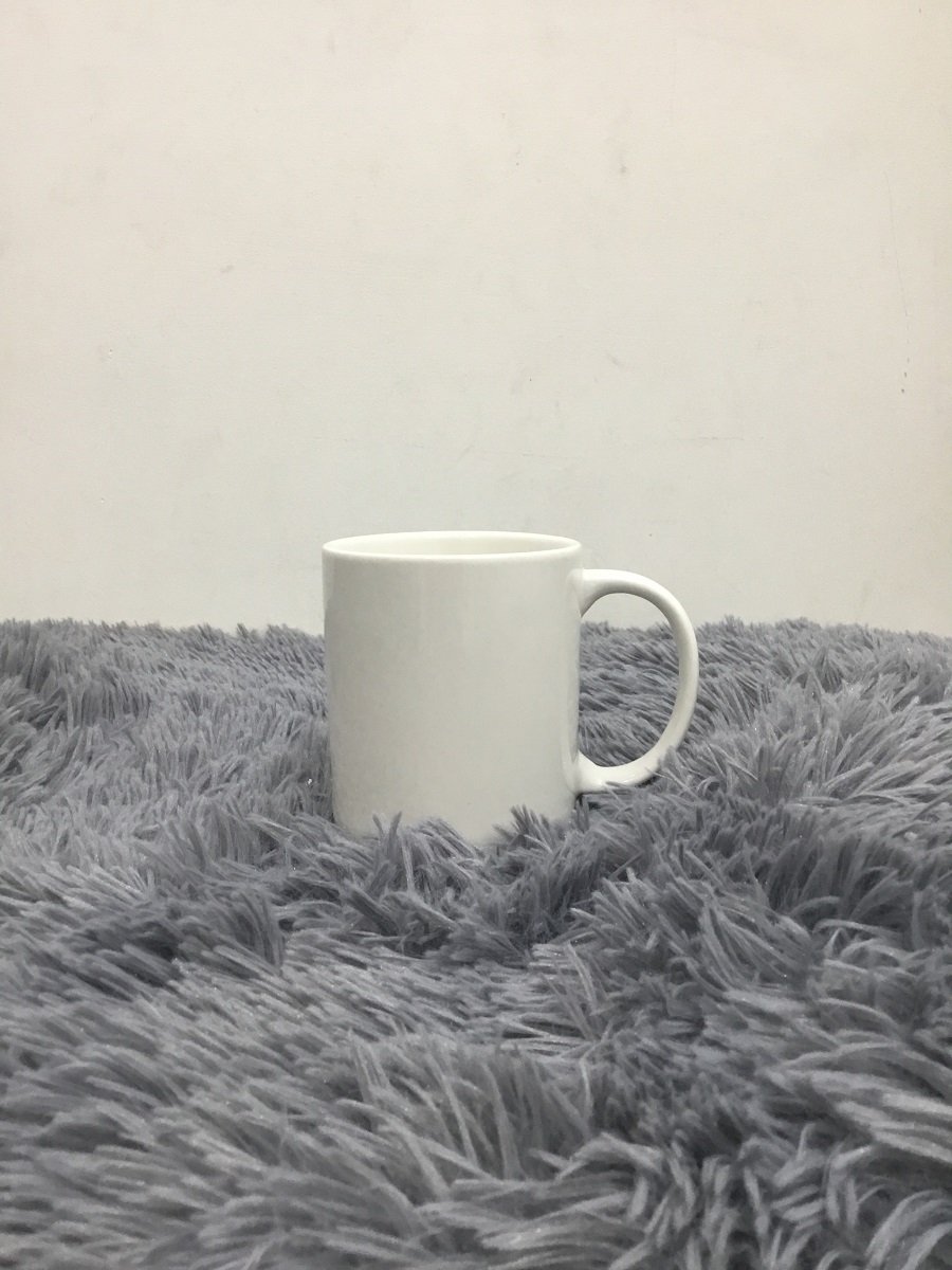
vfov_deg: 58.4
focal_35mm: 31
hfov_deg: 45.4
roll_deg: +0.9
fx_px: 1137
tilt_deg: -7.3
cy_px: 635
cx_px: 476
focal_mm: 3.3
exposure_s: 1/33
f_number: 2.4
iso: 100
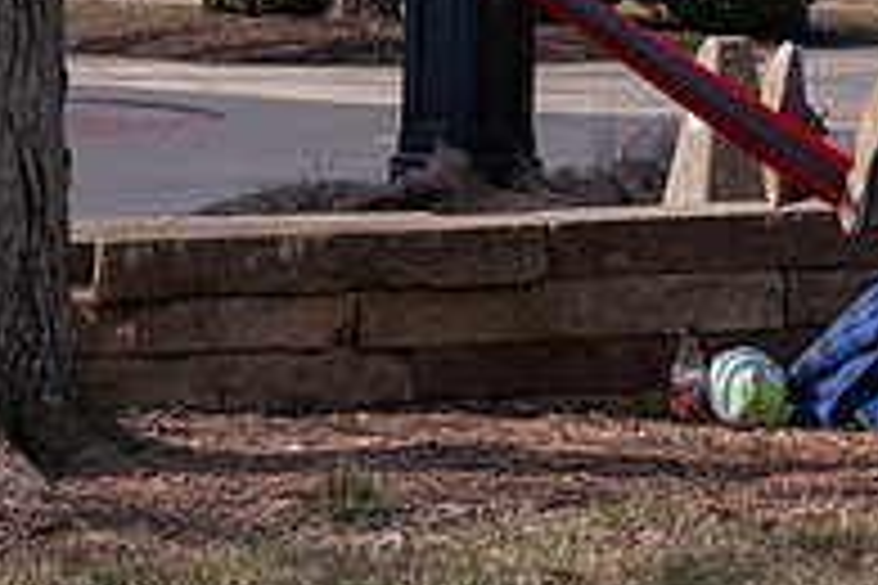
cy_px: -97
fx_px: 4487
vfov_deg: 7.4
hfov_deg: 11.0
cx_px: 1063
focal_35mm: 184
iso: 160
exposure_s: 1/320
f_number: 5.6
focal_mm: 62
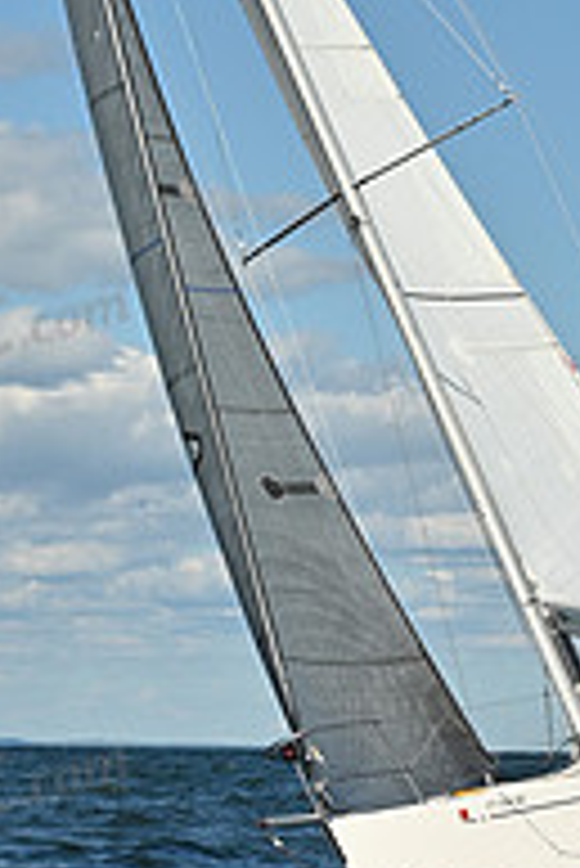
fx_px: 5066
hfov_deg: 6.6
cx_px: 362
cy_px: 76
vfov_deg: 9.7
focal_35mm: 210
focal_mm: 70
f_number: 8
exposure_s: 1/1600
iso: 320
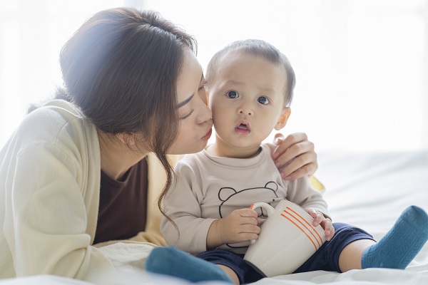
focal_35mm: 85
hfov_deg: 23.9
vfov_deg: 16.1
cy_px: 142
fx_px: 1010
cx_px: 214
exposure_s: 1/160
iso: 320
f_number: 2.2
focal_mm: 85
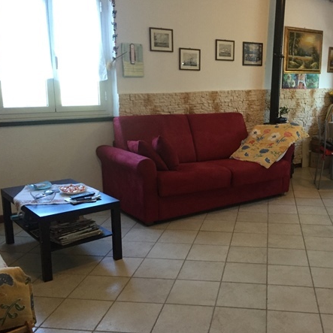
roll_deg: -0.5
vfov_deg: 44.9
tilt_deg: -12.0
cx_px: 230
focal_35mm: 37
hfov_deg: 44.1
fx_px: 403
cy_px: 167
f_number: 2.2
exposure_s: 1/33
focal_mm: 4.15
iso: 200
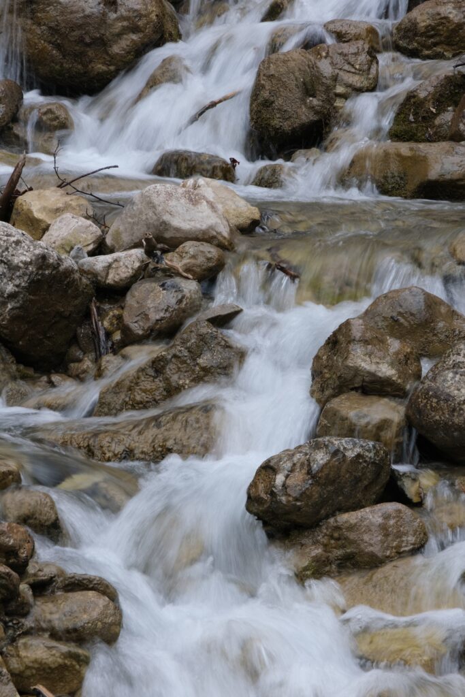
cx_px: 232
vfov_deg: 10.1
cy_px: 348
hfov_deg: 6.8
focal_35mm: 203
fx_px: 3931
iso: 320
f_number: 20
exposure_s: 1/15
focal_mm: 135
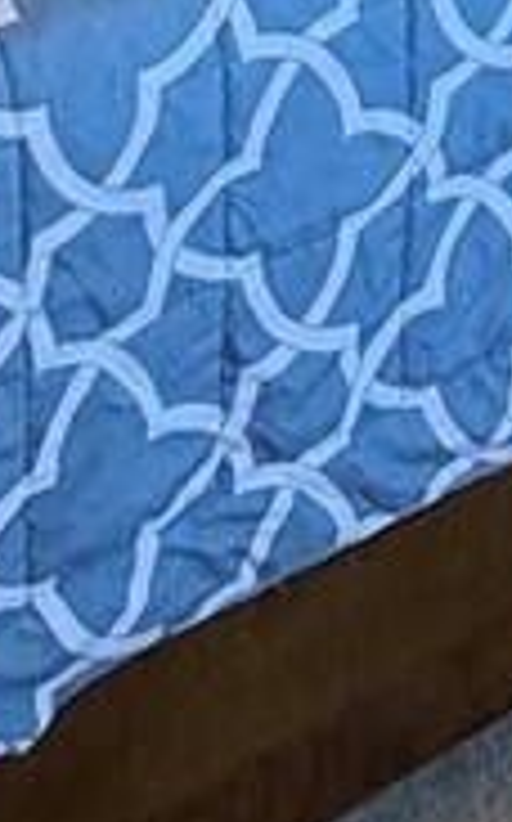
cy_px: -1087
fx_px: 2618
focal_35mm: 117
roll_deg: -1.3
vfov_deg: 13.5
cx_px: 633
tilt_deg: -4.6
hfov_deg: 10.9
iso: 160
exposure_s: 1/120
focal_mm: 2.22
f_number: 2.2
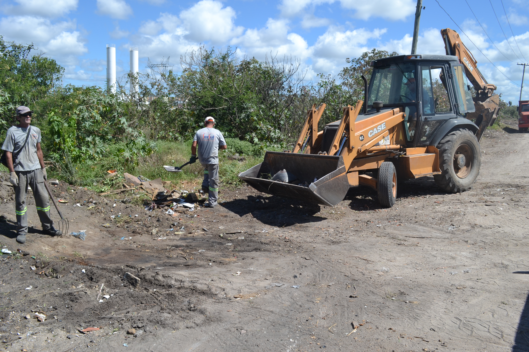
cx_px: 264
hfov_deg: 61.9
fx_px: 441
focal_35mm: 30
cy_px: 176
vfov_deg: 43.6
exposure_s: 1/250
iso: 100
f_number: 8
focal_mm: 20
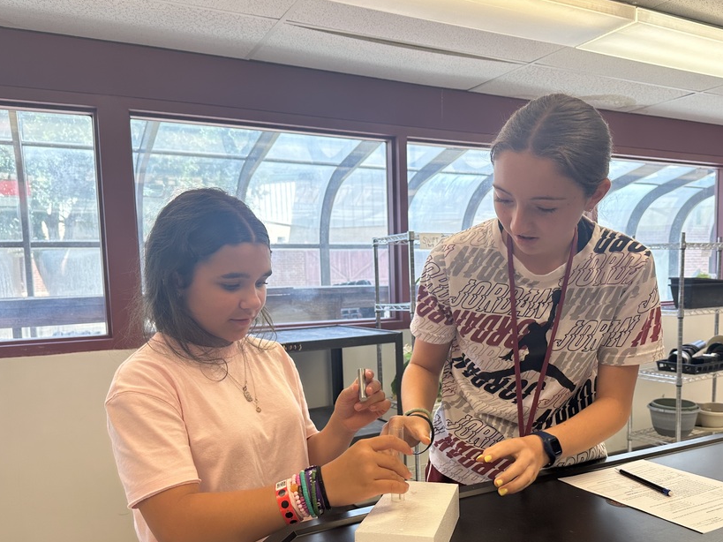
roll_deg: +1.5
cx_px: 389
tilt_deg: -5.0
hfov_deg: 59.9
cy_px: 336
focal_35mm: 30
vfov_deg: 46.4
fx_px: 626
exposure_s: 1/166
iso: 100
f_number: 1.78
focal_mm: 6.86
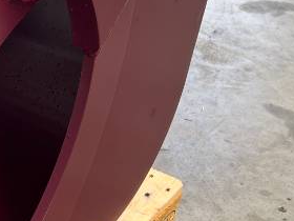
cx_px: -104
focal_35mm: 95
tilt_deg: -33.1
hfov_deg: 18.9
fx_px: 807
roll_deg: +0.6
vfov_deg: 15.6
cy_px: 130
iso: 40
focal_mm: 5.7
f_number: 1.5
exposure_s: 1/161
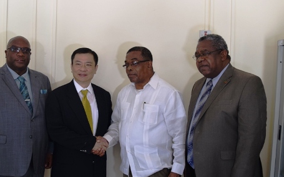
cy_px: 89
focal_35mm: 43
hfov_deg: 46.0
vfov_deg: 29.8
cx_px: 116
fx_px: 333
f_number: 4
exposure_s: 1/60
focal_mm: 20
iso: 560
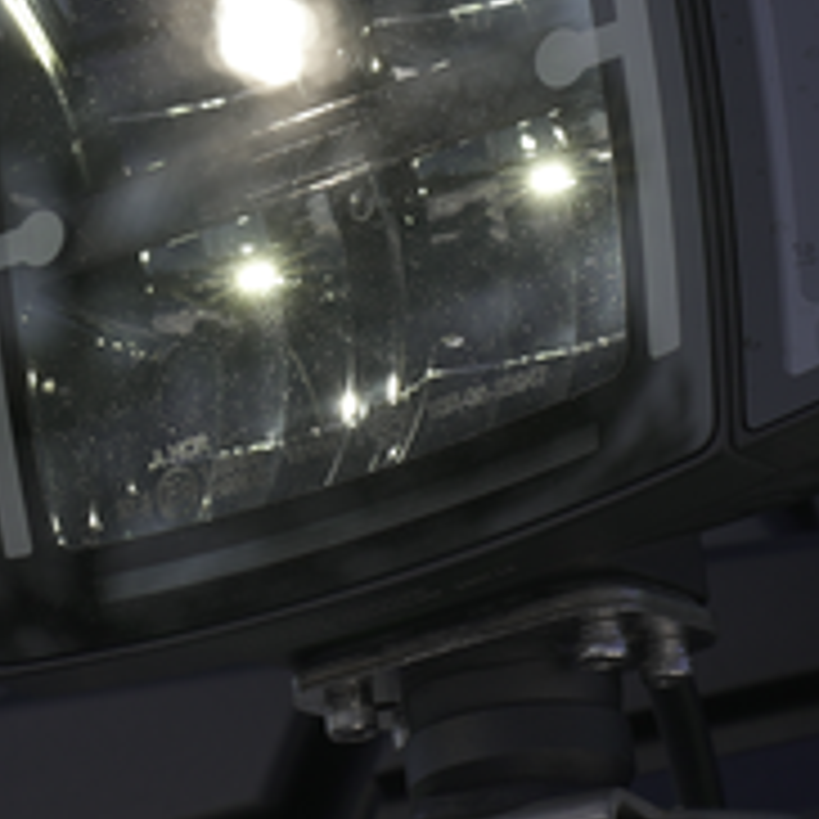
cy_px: 178
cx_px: 248
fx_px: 5996
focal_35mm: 224
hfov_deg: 7.8
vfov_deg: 7.8
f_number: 10
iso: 100
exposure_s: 1/250
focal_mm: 75
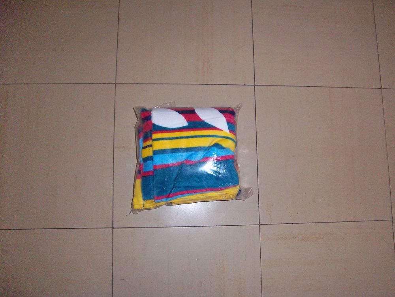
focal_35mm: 28
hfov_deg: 63.4
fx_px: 320
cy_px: 148
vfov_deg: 49.7
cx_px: 198
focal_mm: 5.1
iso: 160
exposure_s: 1/64
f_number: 3.5
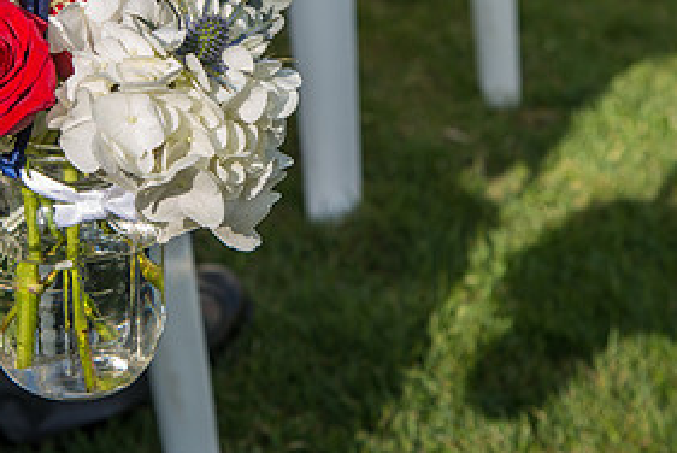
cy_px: 61
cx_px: 282
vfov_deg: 10.2
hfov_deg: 15.3
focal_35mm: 134
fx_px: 2523
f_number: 7.1
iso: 64
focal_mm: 65
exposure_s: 1/200
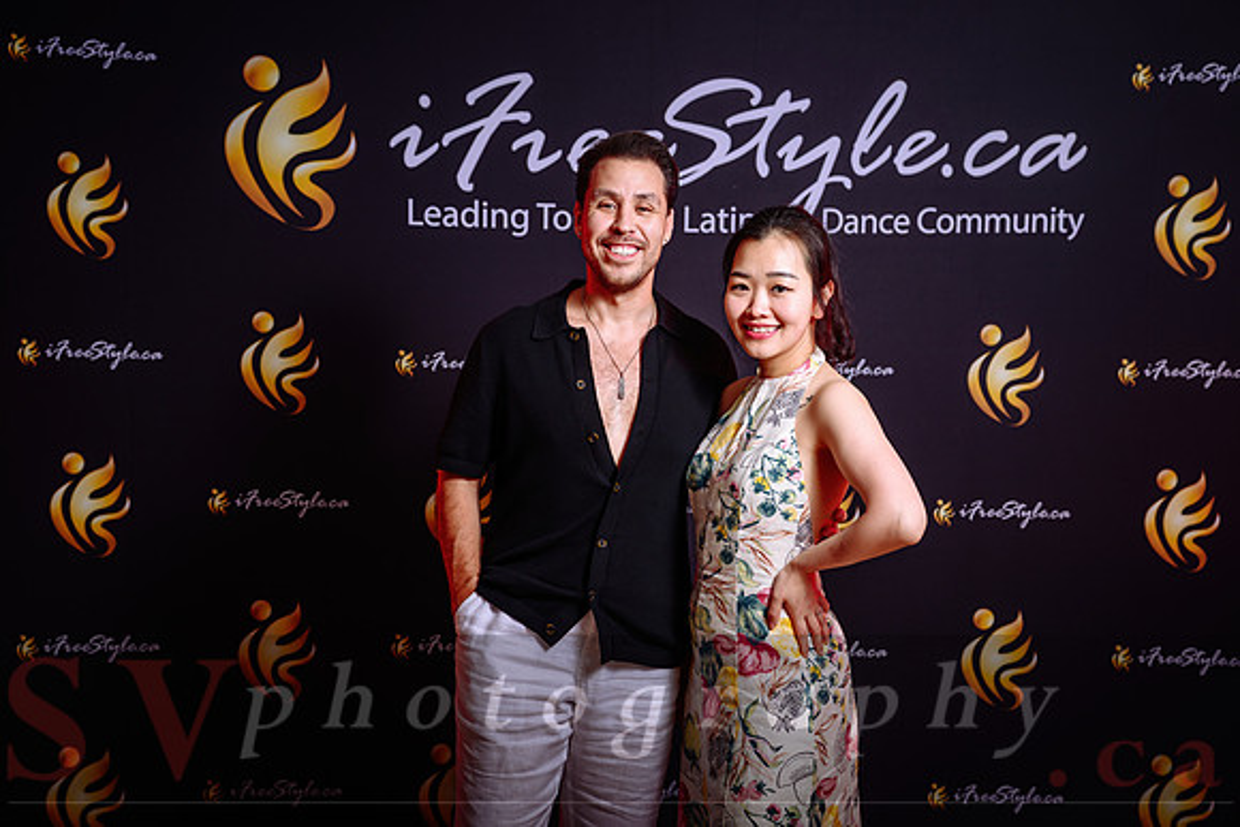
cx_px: 620
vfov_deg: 21.9
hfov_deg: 32.4
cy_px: 414
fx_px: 2136
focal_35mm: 62
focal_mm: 62
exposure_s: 1/160
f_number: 3.5
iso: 100
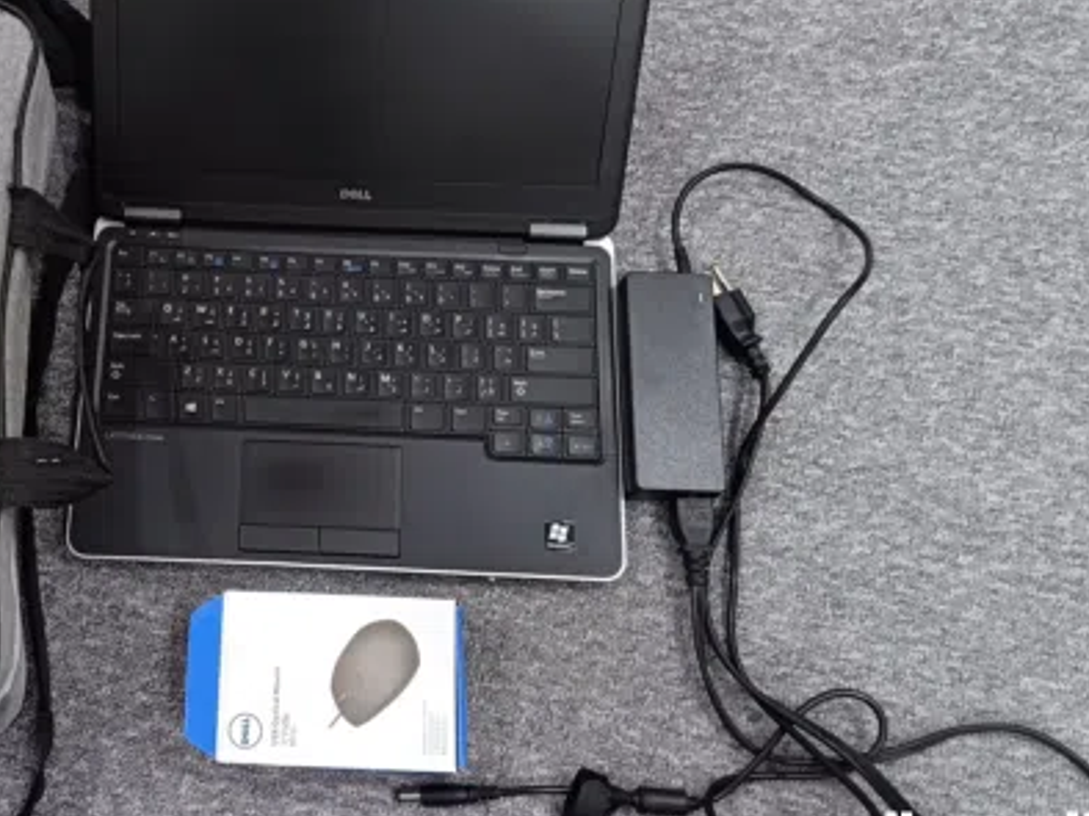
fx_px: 1226
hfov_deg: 46.3
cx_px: 279
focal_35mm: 39
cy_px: 412
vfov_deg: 36.8
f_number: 1.75
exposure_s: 1/25
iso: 873
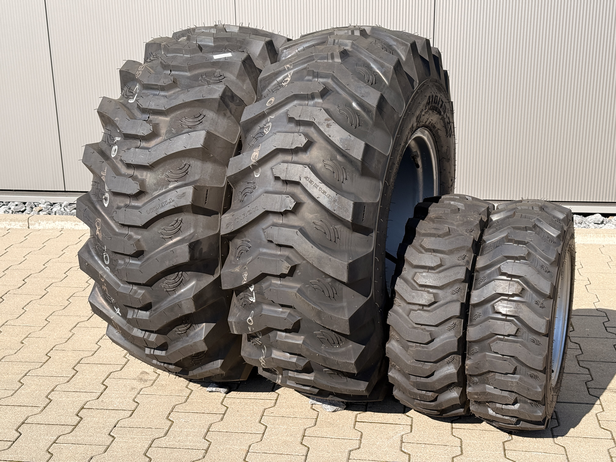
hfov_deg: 39.7
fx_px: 854
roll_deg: +0.8
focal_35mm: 48
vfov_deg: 30.3
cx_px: 308
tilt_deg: -15.2
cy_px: 231
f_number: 1.78
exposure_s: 1/3704
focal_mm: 6.76
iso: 80
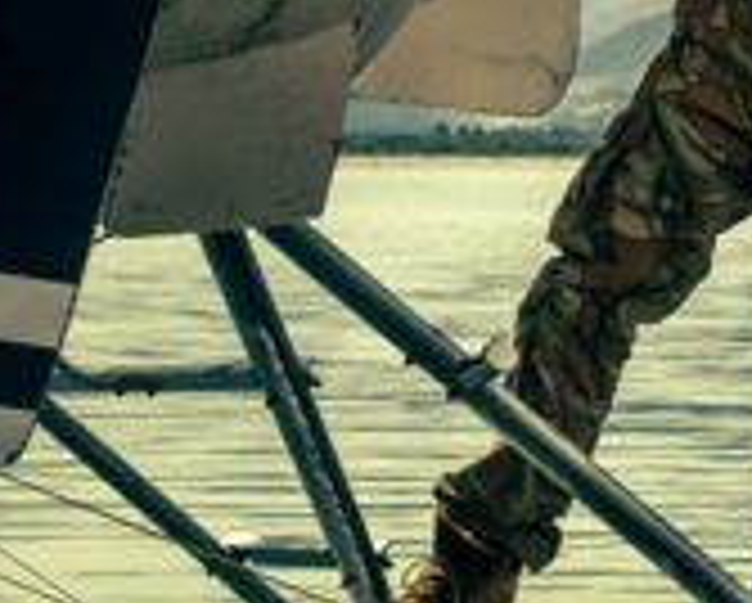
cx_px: 1351
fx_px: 4501
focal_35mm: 202
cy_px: -148
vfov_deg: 7.6
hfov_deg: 9.1
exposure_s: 1/1600
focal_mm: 50
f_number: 6.3
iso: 500
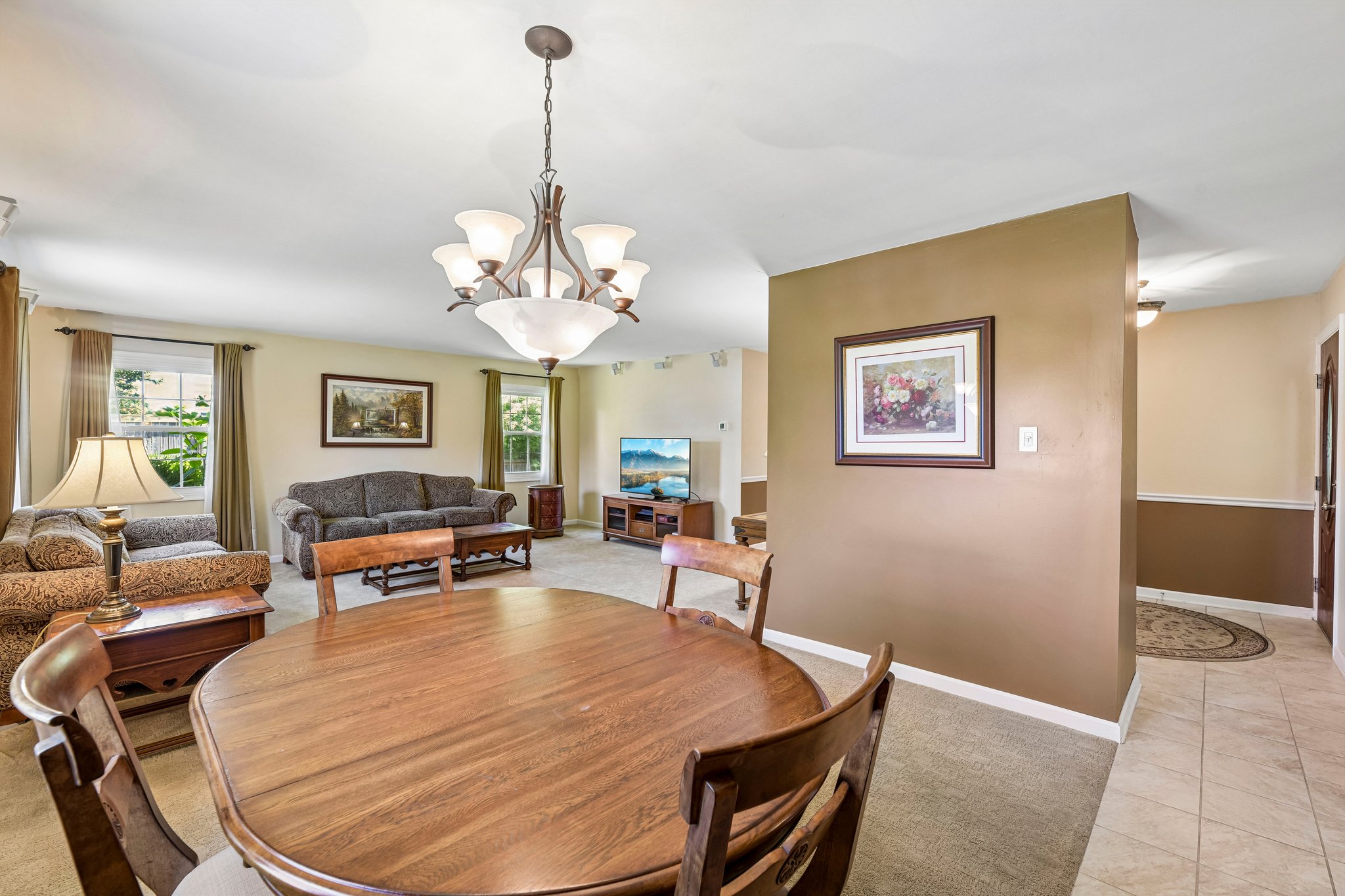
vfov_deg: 77.3
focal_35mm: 15
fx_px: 560
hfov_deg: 100.4
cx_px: 672
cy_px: 448
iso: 400
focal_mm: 15
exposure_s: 1/6
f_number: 8
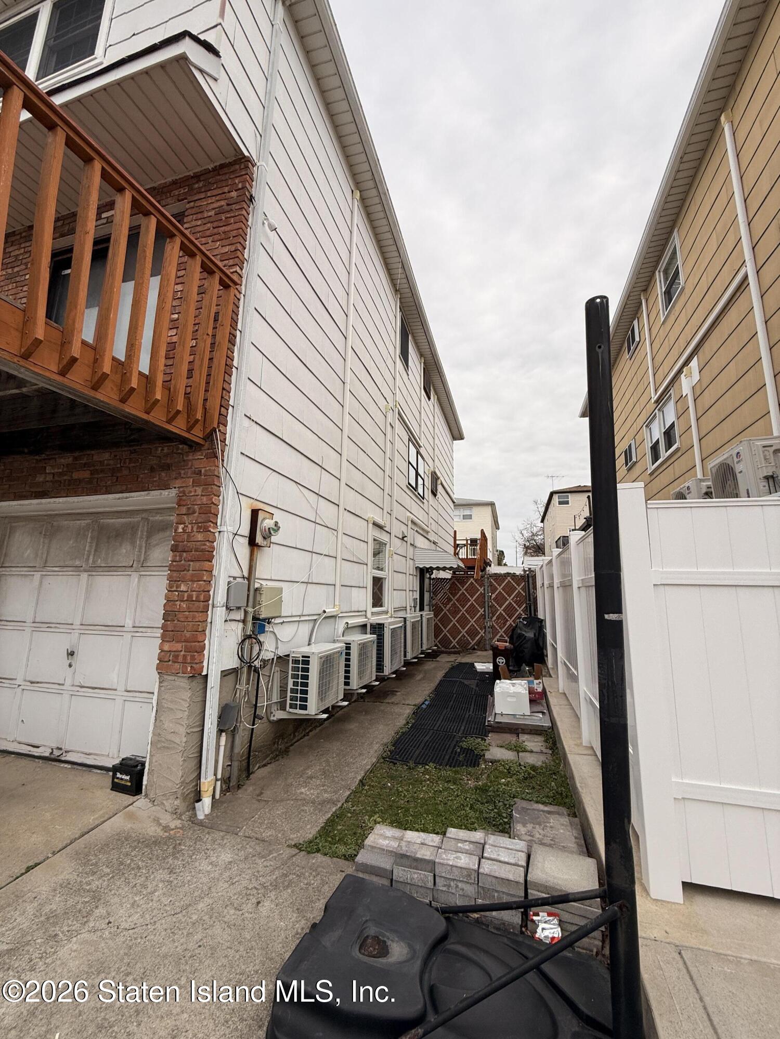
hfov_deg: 85.7
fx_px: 421
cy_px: 520
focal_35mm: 14
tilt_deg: +11.0
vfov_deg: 102.1
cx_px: 390
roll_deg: -0.9
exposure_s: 1/1497
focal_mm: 2.22
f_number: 2.2
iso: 50
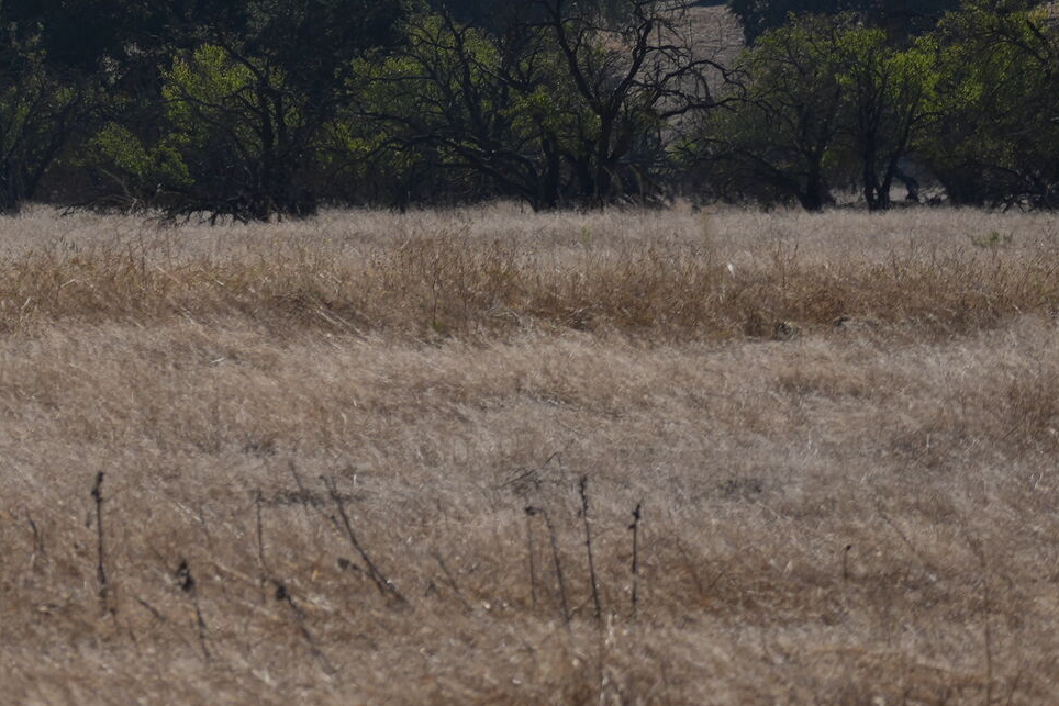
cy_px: 45
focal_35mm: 448
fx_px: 13180
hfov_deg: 4.5
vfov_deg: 3.1
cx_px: -969
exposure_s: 1/1250
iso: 125
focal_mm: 100
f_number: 4.5
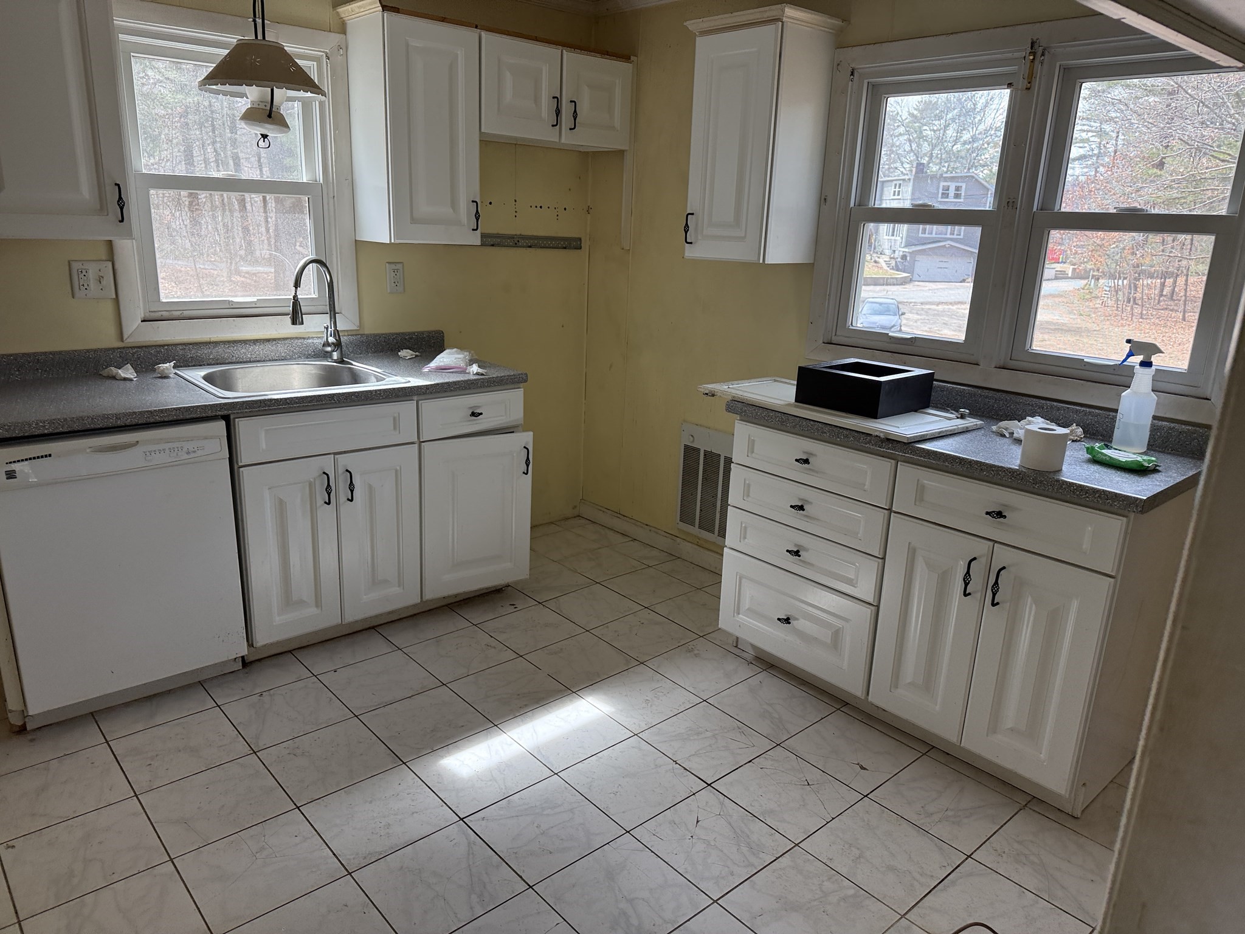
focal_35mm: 24
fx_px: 863
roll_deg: -3.1
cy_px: 467
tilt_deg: -16.3
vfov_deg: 56.8
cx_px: 622
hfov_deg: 71.6
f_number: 1.78
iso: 160
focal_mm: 6.76
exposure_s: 1/230
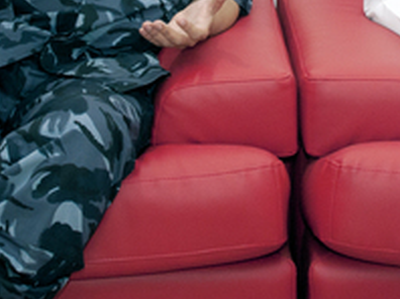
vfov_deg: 10.1
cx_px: 218
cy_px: -49
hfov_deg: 13.7
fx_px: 1668
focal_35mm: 145
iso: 800
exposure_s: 1/50
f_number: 4
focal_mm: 31
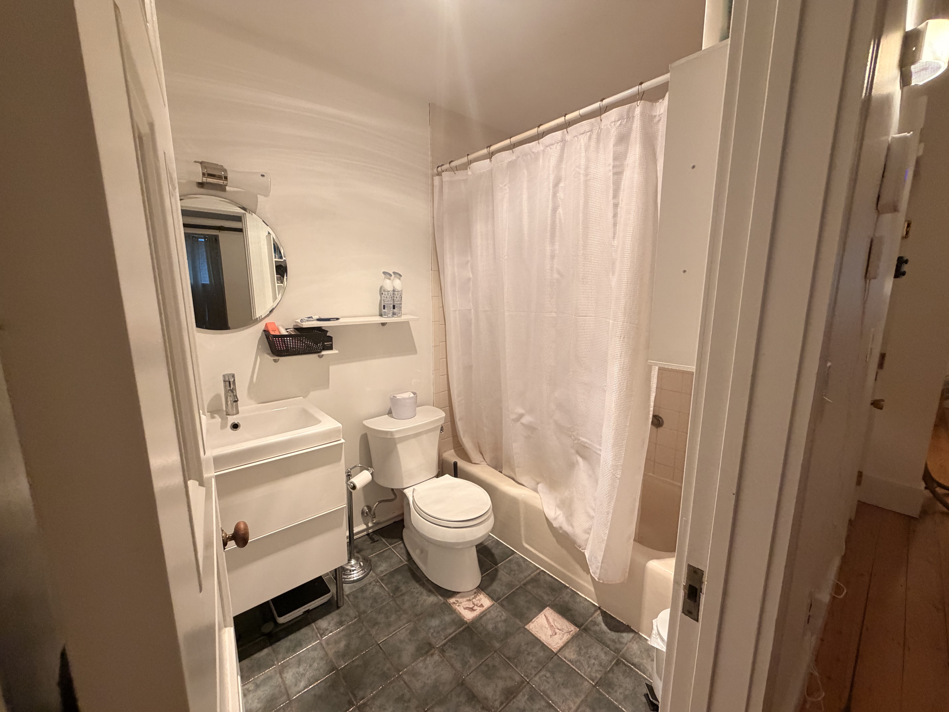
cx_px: 474
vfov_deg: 85.7
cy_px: 356
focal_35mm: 14
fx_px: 384
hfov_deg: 102.1
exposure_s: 1/60
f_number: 2.2
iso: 320
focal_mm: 2.22
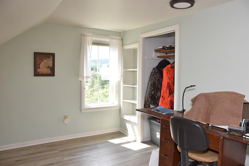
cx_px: 124
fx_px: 187
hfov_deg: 67.4
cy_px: 83
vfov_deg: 47.9
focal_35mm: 27
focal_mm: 18
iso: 200
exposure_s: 1/100
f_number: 5
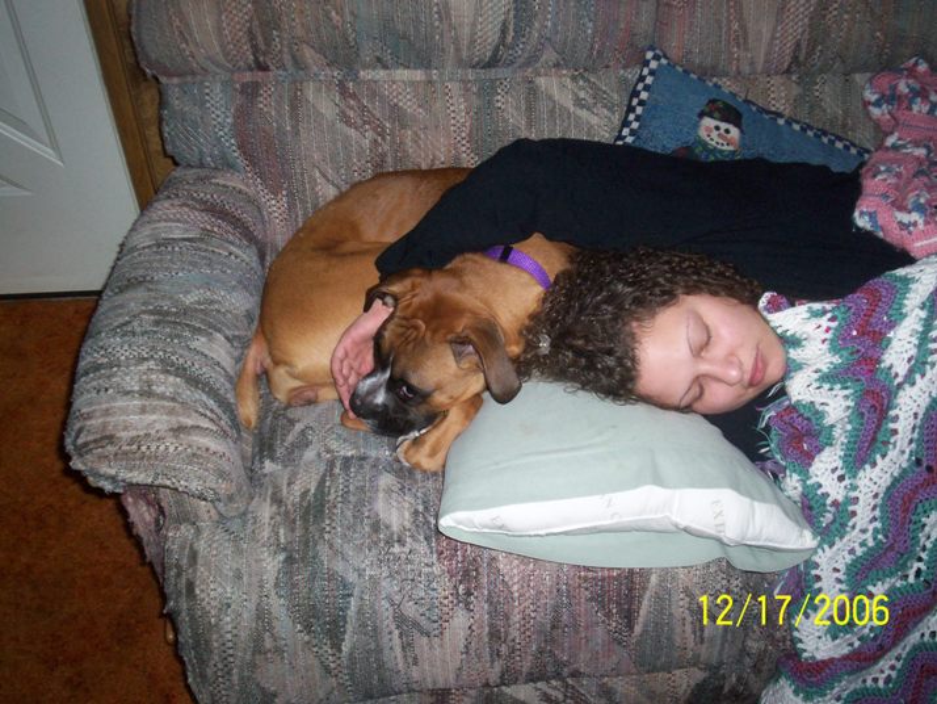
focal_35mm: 36
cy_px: 352
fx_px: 975
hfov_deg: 51.3
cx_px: 468
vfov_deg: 39.7
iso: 140
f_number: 4.5
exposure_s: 1/64
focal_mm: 5.9
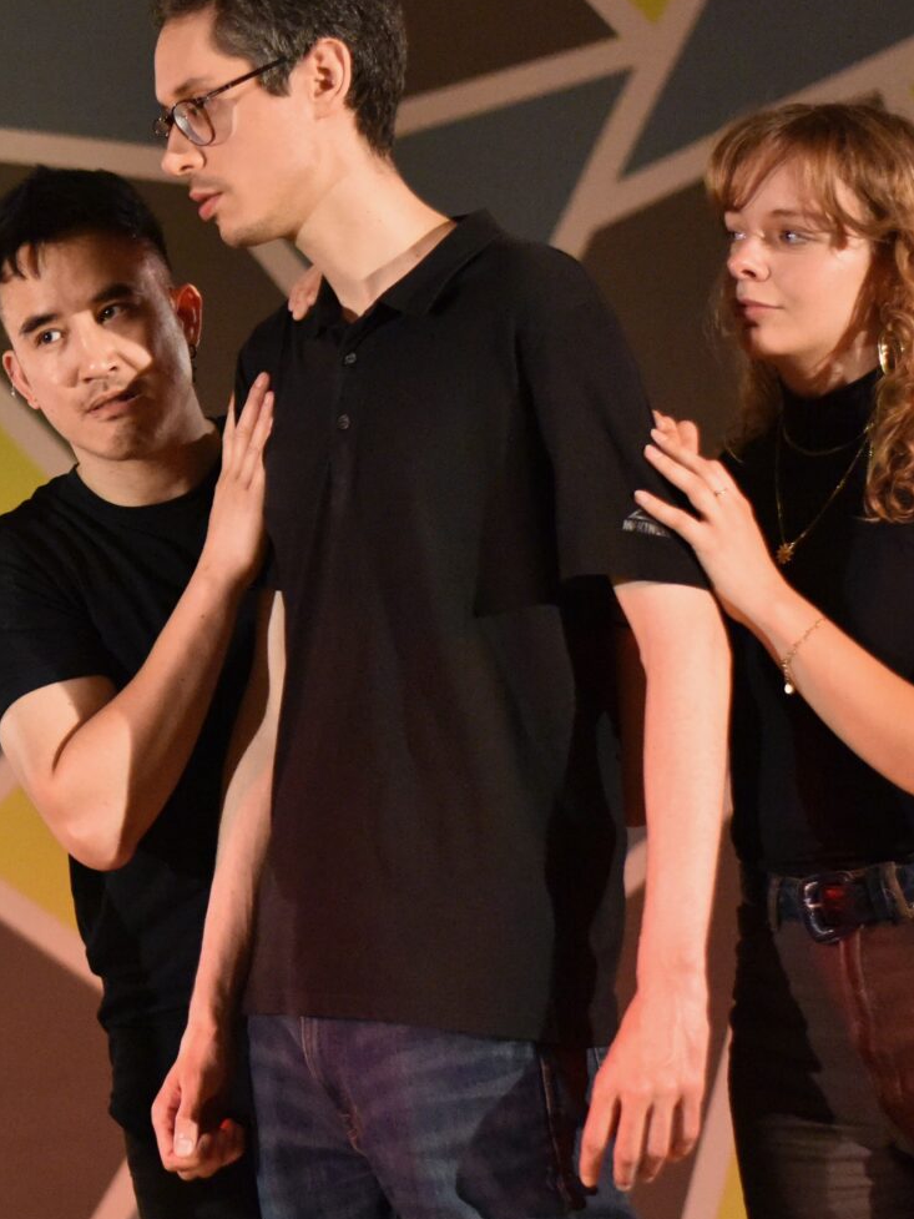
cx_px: -82
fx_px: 4435
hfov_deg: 11.6
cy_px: 717
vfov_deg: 15.6
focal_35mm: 126
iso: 6400
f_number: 1.8
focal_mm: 50
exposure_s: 1/400
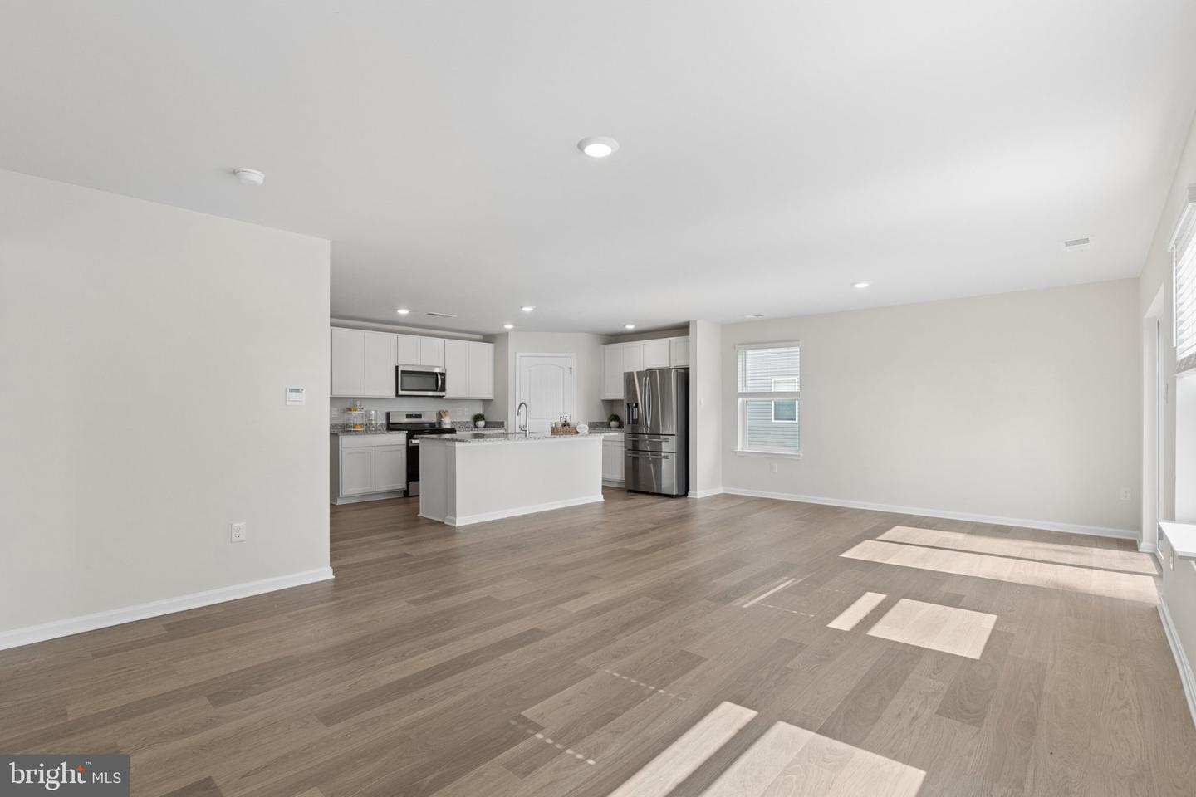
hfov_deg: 95.0
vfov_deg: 72.1
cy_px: 398
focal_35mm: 16
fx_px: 548
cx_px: 598
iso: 400
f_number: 8
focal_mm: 11
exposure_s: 1/80
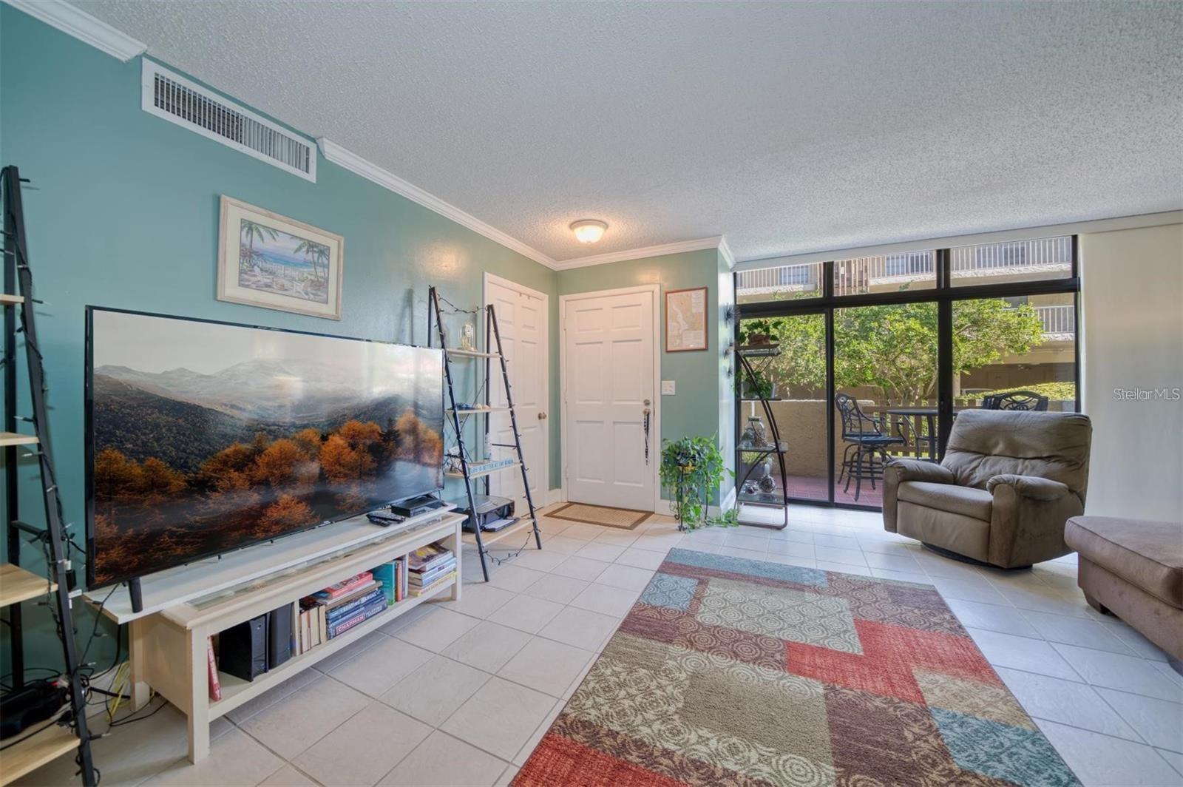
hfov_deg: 112.7
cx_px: 592
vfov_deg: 89.9
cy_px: 394
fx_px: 394
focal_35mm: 12
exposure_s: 1/50
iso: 250
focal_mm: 12
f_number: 4
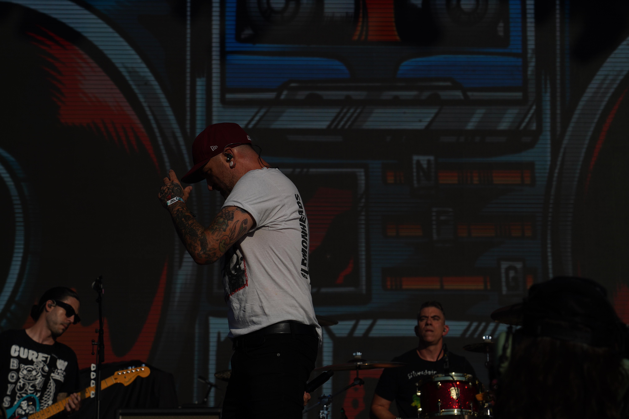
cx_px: 314
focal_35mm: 105
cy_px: 210
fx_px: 1834
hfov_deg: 19.5
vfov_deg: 13.0
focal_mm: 105
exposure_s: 1/2000
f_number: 8
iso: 100
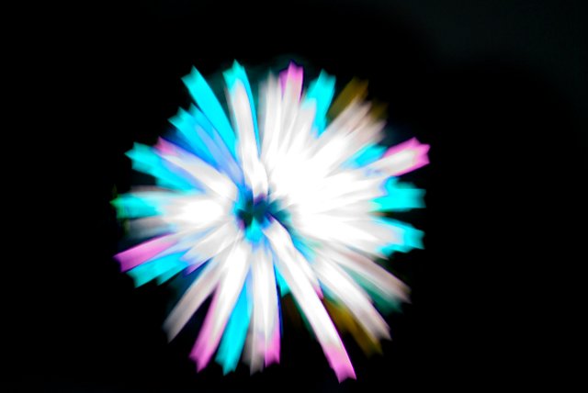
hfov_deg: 27.0
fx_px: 1226
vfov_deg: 18.2
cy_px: 196
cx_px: 294
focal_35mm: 75
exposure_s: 1/1.67
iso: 100
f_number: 1.4
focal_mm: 50
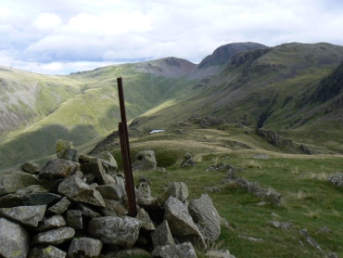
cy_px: 114
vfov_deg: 34.3
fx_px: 416
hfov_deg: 44.8
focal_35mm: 42
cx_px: 163
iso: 80
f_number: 5.6
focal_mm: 6
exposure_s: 1/320
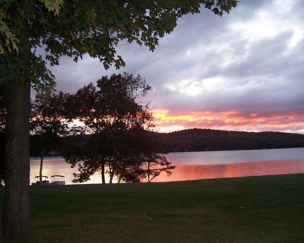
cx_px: 166
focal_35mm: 40
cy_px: 135
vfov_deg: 37.3
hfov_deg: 45.7
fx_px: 360
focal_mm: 5.6
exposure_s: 1/60
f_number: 2.7
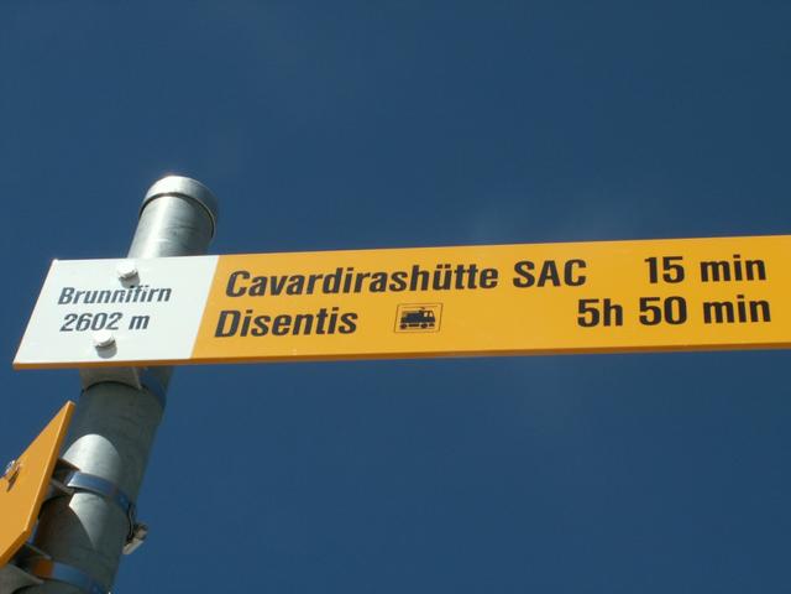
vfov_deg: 19.9
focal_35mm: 74
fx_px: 1691
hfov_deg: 26.3
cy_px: 297
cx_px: 396
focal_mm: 12.42
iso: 50
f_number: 8
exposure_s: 1/200
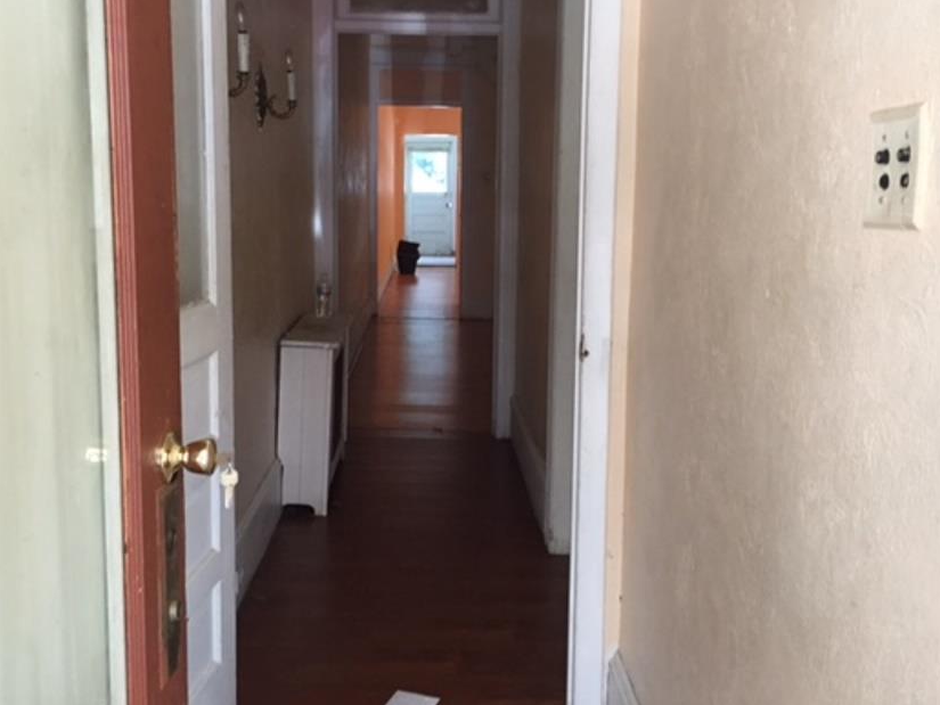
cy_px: 308
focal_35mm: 36
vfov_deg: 39.6
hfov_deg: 51.3
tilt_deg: -8.6
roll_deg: -1.4
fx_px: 978
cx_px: 435
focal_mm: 4.15
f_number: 2.2
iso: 200
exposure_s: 1/33
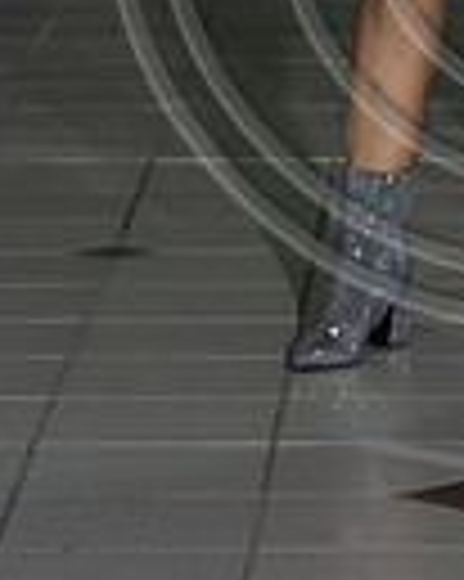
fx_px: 6187
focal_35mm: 360
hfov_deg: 4.3
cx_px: 559
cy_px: -126
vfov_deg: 5.4
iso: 1250
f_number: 5.6
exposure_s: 1/160
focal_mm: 110
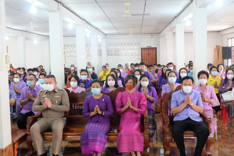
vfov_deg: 31.9
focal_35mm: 42
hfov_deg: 46.4
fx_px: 273
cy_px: 78
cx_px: 117
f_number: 4.5
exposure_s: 1/60
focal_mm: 28.2
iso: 6400
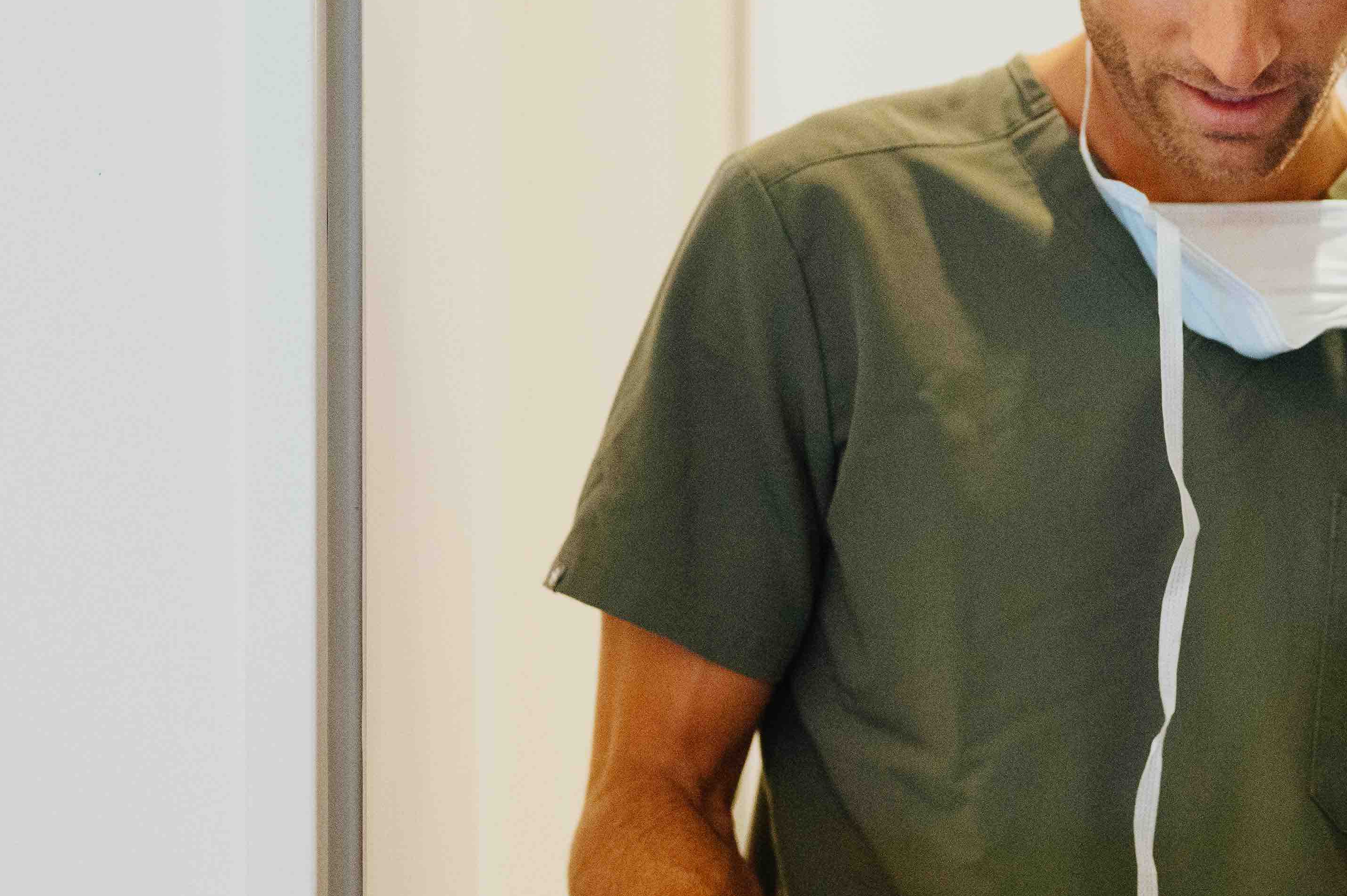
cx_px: 1408
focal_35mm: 106
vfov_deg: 12.9
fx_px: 3963
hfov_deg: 18.7
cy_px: 363
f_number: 2.2
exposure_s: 1/400
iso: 5000
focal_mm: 50
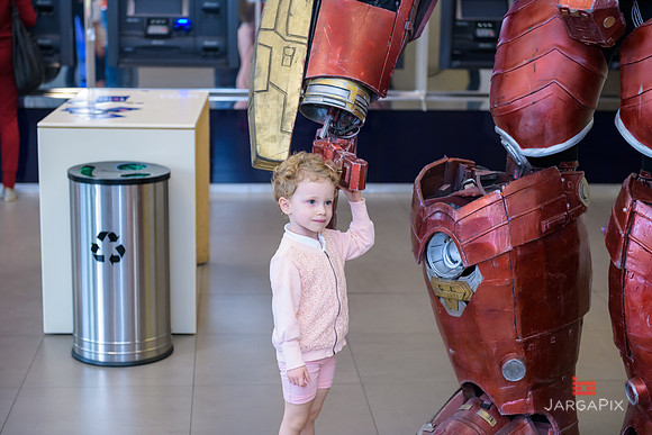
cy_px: 218
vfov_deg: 19.5
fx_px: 1268
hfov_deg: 28.8
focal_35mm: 70
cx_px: 326
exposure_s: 1/125
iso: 800
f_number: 3.2
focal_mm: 70
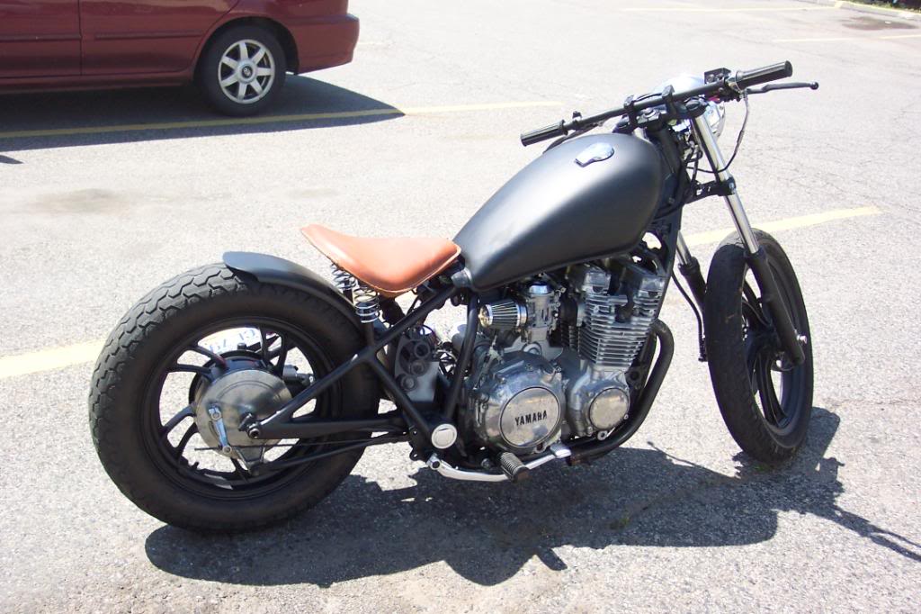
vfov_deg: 35.0
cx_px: 460
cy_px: 307
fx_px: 972
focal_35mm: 38
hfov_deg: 50.7
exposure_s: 1/700
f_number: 2.8
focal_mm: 8
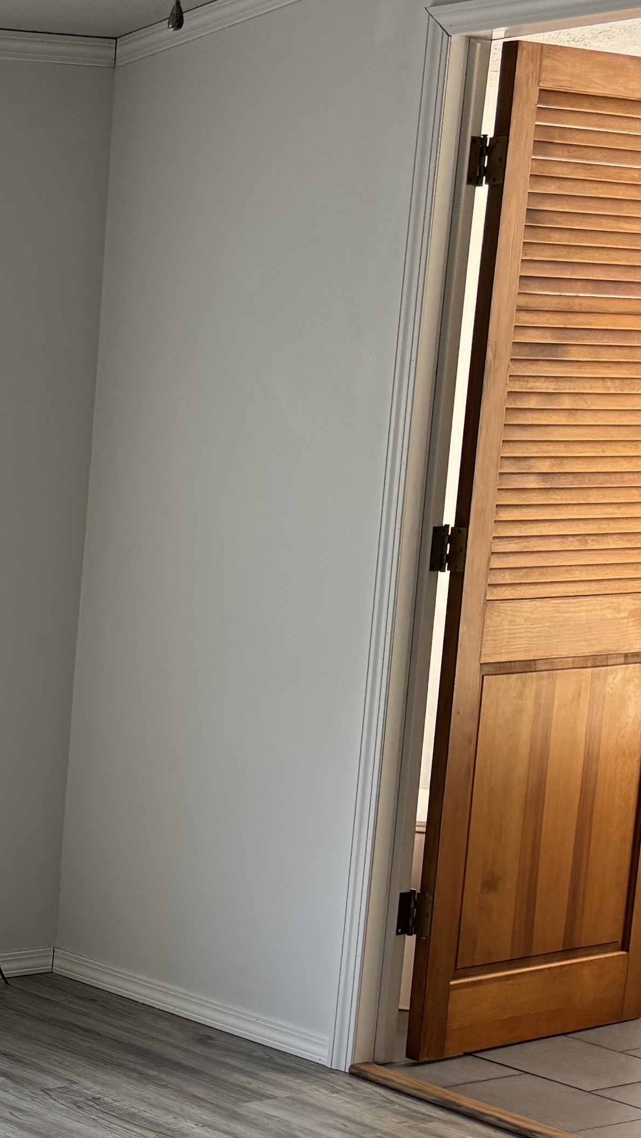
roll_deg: -1.6
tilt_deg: -11.2
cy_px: 806
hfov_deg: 13.9
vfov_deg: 27.3
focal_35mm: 77
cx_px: -522
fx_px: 2326
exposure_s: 1/161
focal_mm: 5.96
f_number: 1.6
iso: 50
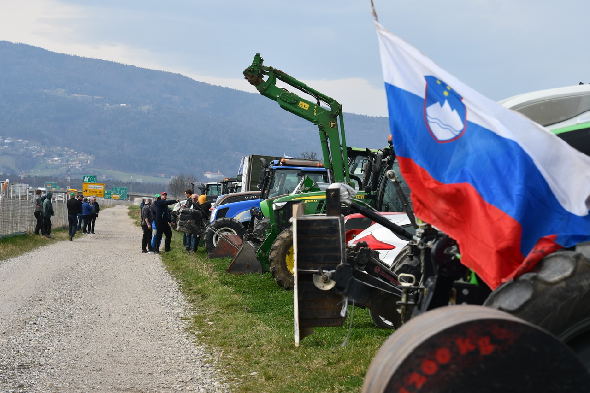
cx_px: 295
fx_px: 2015
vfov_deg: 11.1
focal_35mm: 123
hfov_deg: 16.7
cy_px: 196
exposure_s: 1/500
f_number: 8
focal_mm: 82
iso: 180
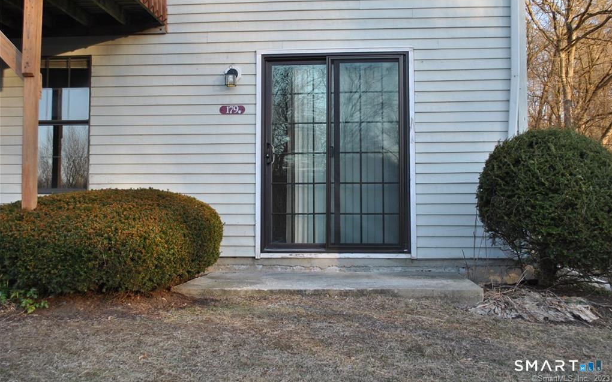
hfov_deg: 49.3
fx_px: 667
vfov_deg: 32.0
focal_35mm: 40
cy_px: 178
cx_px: 307
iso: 160
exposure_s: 1/125
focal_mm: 26
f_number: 5.6
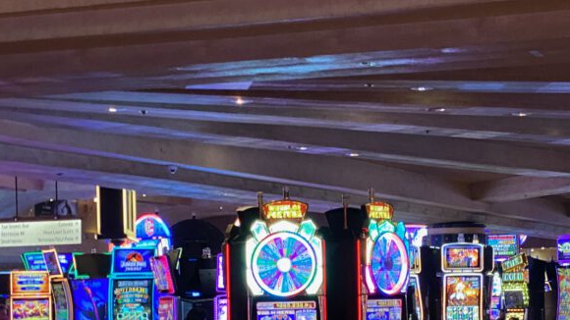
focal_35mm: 100
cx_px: 461
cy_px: 267
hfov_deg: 21.1
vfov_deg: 12.0
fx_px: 1511
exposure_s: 1/40
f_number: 2
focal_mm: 6
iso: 500
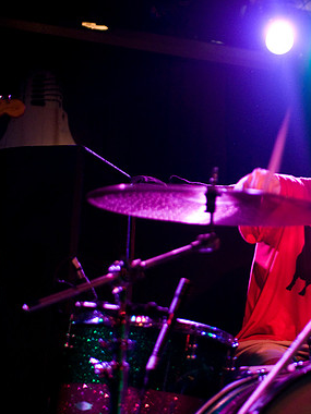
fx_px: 791
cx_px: 262
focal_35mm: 66
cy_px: 209
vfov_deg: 29.4
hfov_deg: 21.9
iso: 1000
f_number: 1.4
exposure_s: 1/50
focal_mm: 30
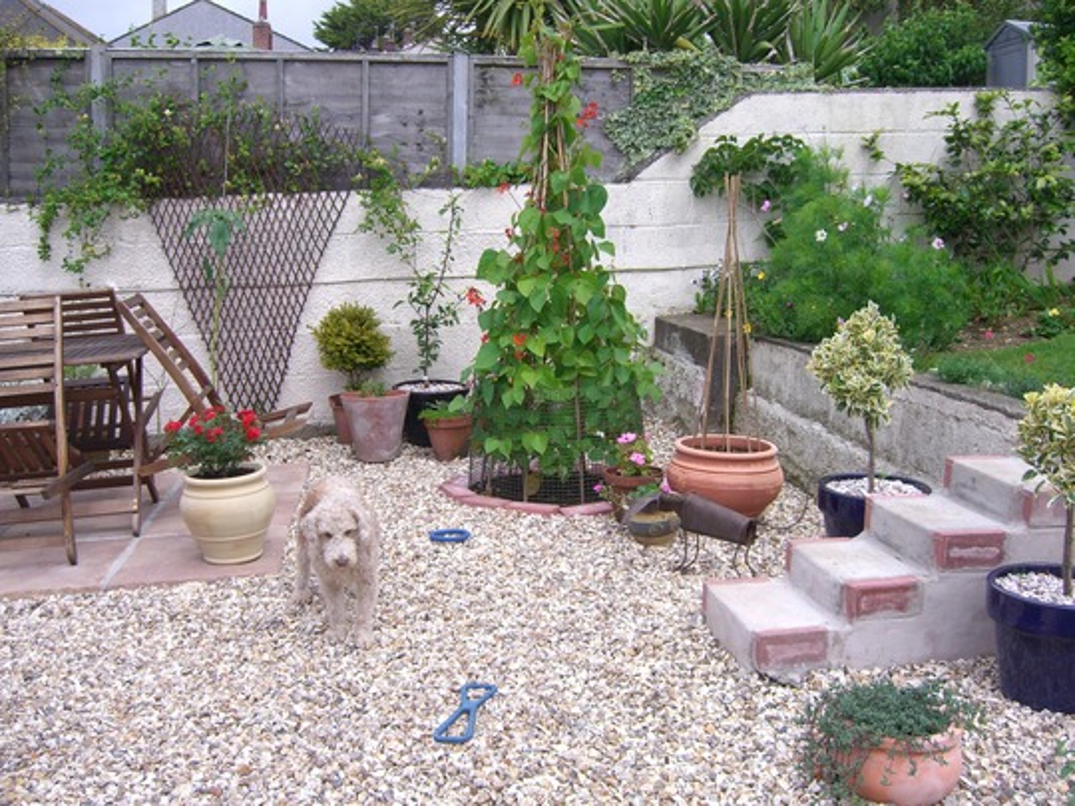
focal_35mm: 38
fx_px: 1180
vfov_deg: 37.7
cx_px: 538
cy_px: 403
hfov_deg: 49.0
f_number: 2.8
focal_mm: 7.9
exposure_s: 1/640
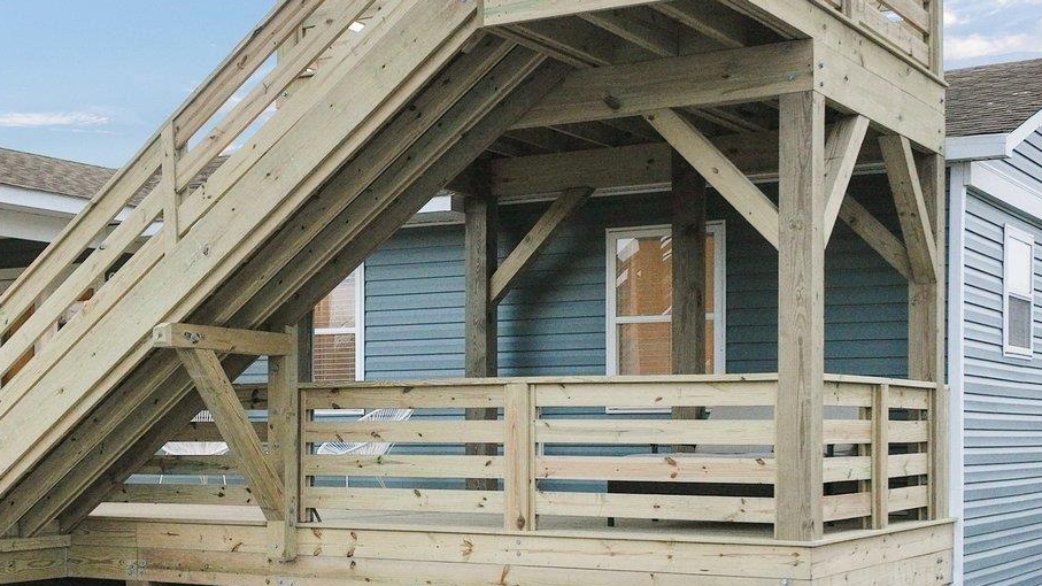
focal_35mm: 59
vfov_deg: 20.1
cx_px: 373
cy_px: 506
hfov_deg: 35.2
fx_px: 1630
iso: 110
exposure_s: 1/240
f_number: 2.8
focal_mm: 12.29
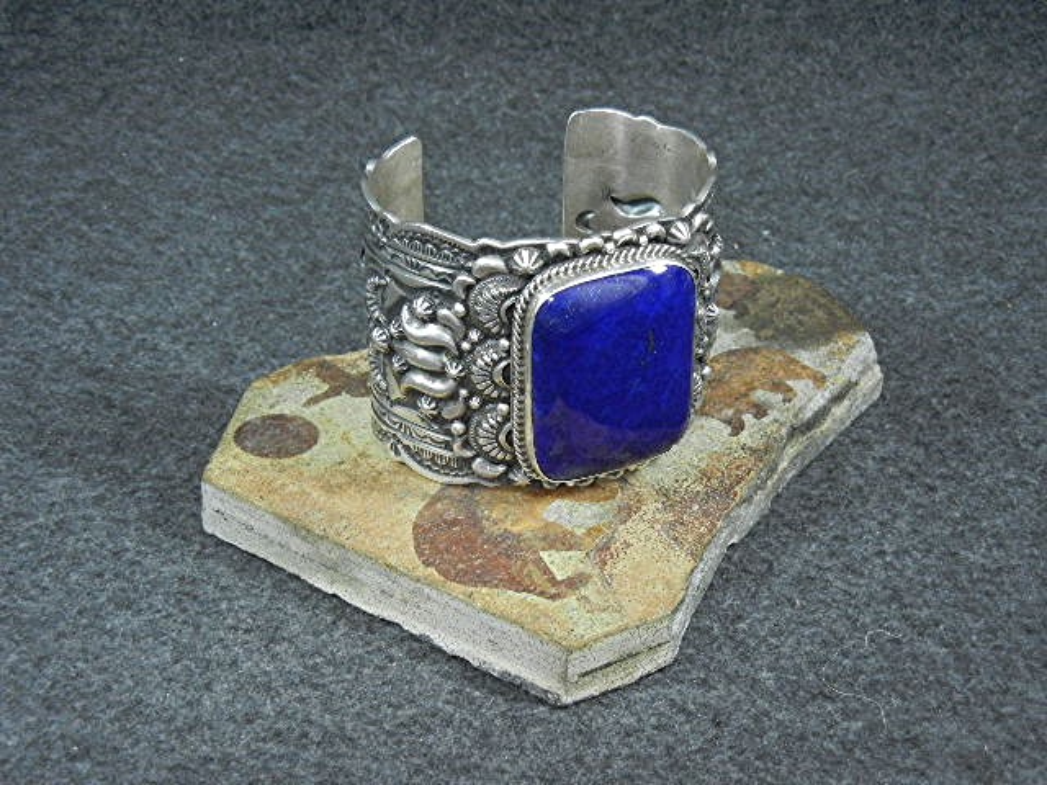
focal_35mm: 68
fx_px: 2057
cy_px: 392
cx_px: 524
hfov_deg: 28.6
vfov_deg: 21.6
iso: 602
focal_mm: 12.2
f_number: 4.1
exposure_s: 1/30
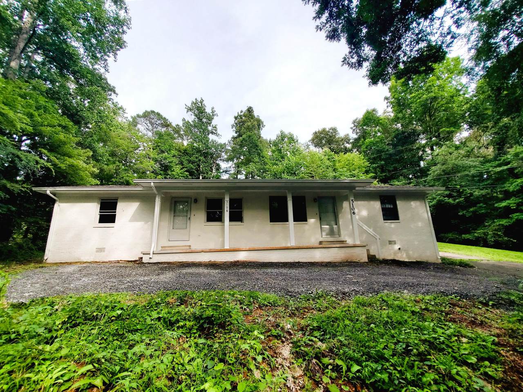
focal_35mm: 13
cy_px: 196
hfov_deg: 106.2
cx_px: 262
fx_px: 196
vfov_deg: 89.9
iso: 50
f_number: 2.2
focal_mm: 1.8
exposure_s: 1/588
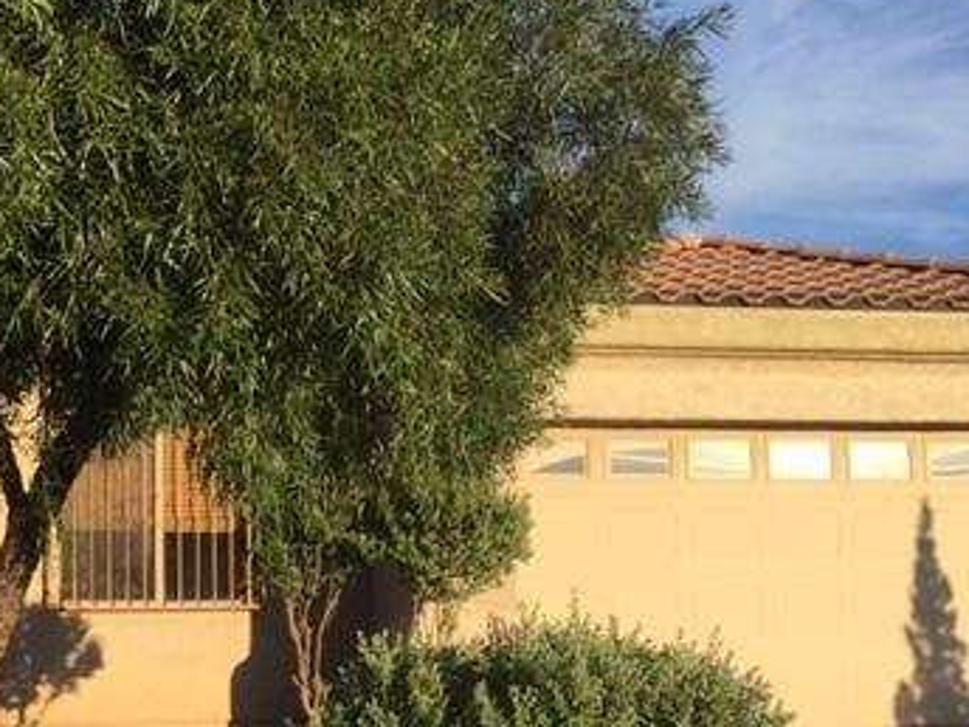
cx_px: 408
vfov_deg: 26.8
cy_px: 502
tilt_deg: +2.1
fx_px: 1512
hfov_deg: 35.5
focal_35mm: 54
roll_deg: -0.7
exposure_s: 1/1464
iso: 32
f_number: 2.2
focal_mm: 4.15
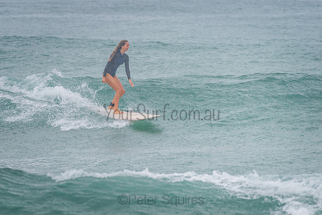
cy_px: 92
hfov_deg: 3.4
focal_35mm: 613
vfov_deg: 2.2
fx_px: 5481
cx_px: 125
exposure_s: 1/320
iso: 560
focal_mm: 500
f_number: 5.6
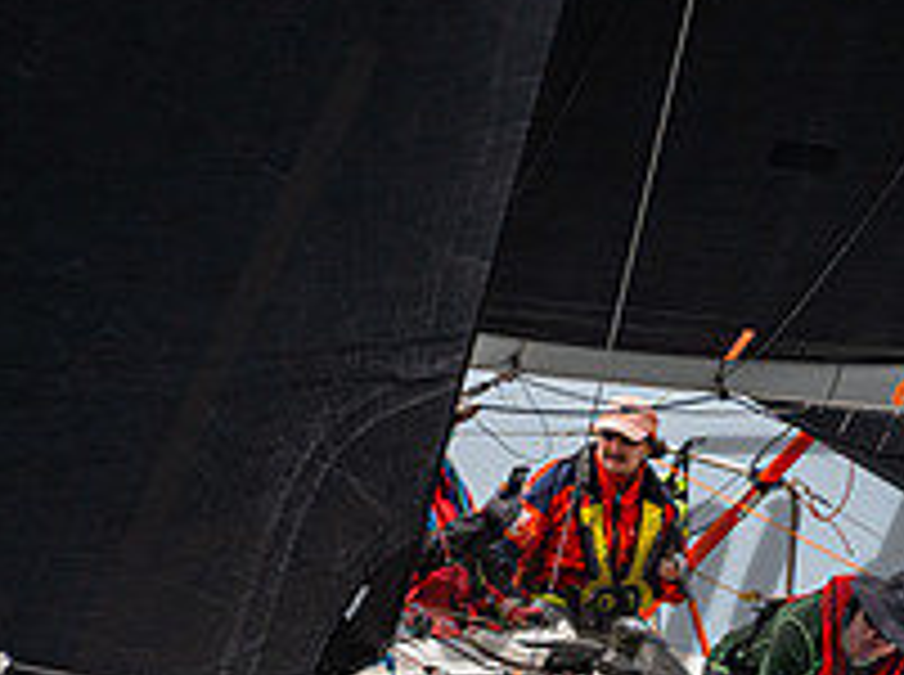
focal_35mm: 1156
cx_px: 474
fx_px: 30135
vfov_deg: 1.3
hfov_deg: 1.7
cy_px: 586
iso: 640
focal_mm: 400
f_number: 8
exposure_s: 1/3200
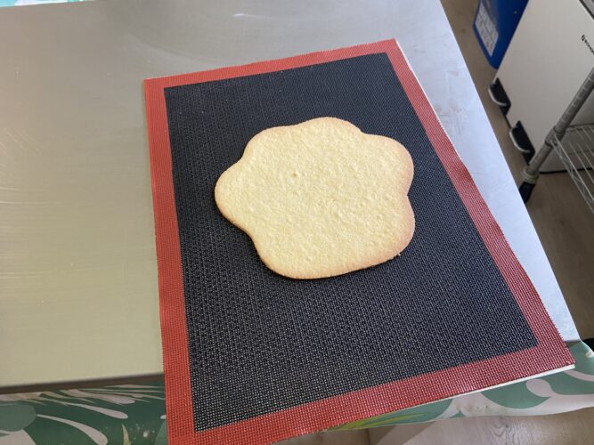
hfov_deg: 67.3
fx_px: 446
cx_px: 297
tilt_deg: -58.1
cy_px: 222
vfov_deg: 53.0
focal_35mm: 26
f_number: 1.8
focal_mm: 4.25
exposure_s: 1/60
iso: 320
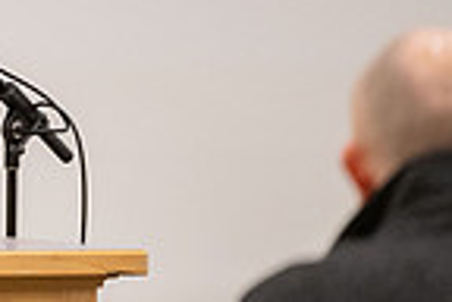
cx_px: -333
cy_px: -90
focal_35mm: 805
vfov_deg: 1.7
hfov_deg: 2.6
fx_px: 10106
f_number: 2.8
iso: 2500
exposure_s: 1/320
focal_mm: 200
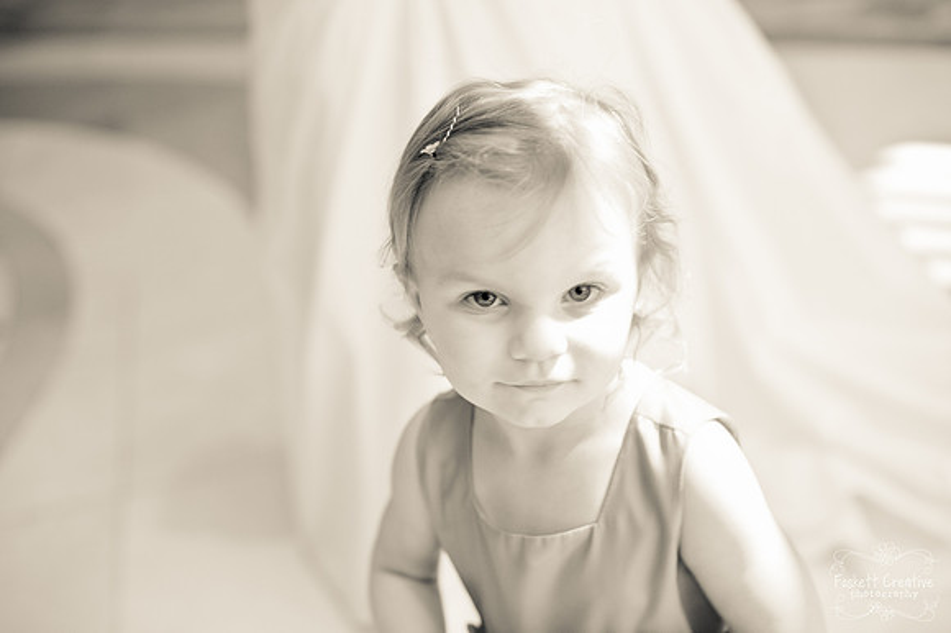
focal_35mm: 50
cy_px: 316
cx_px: 476
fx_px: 1320
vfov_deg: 27.0
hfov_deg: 39.6
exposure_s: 1/200
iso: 500
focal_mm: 50
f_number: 2.8
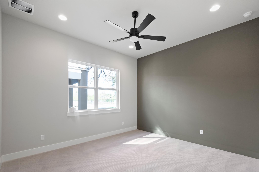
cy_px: 86
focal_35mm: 15
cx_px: 130
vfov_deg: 77.3
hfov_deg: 100.4
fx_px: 108
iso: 400
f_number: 4.5
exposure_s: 1/80
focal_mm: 10
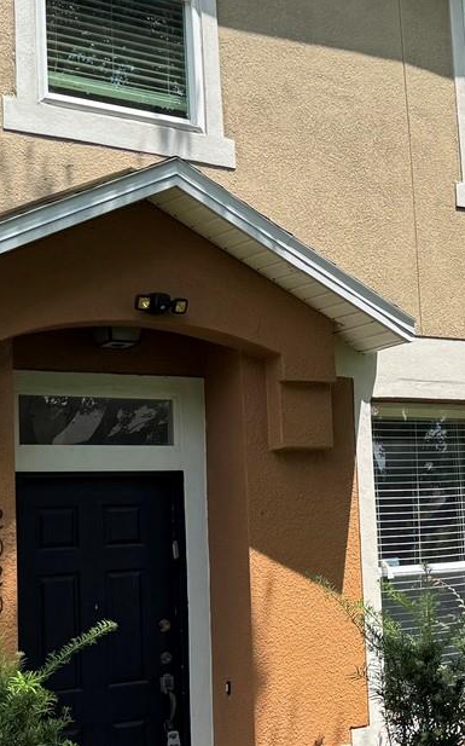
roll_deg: +4.6
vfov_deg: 31.1
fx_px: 1340
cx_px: 537
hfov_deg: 18.8
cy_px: 365
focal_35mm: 66
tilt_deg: +8.1
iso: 80
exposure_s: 1/1767
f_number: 1.78
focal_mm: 6.76
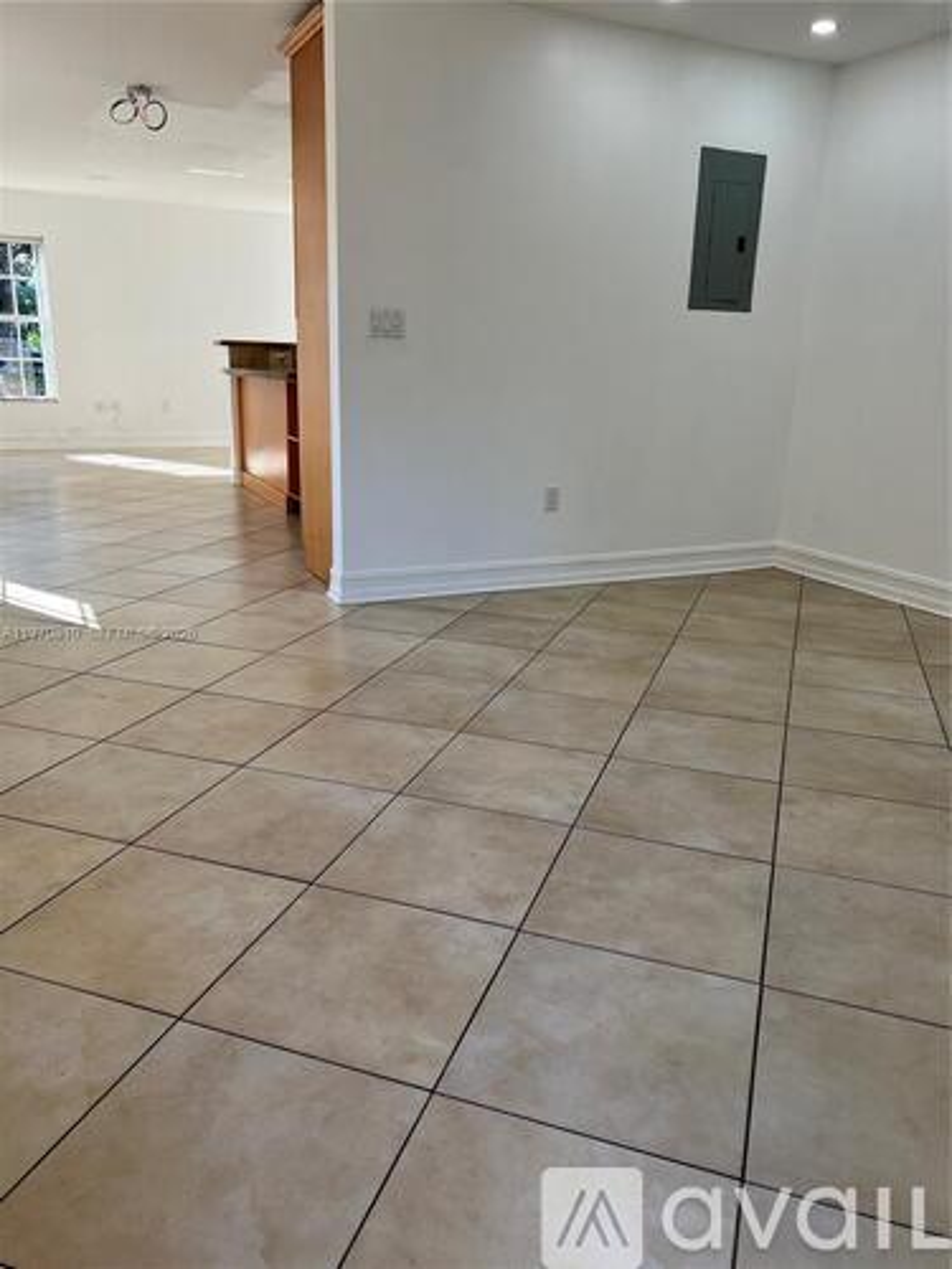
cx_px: 476
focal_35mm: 26
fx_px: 953
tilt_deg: -16.7
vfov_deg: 67.3
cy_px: 634
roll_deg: -2.1
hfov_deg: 53.1
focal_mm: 5.7
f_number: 1.5
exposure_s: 1/217
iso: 40
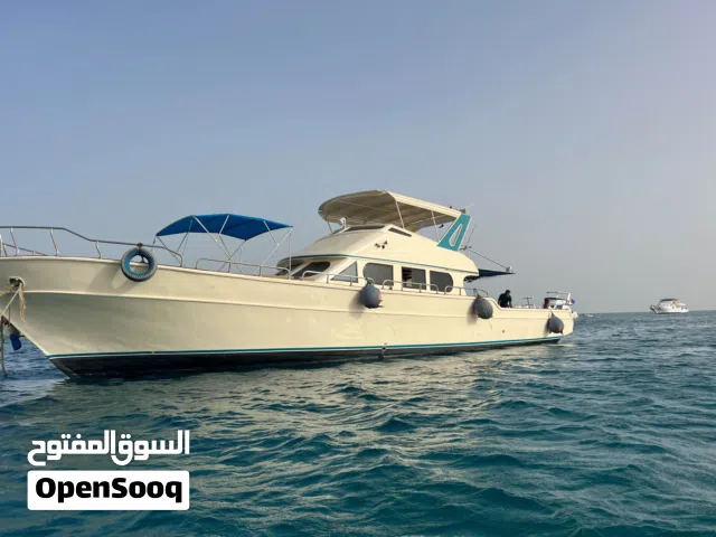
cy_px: 268
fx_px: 538
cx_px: 358
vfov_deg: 53.1
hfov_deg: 67.3
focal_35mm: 26
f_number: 1.5
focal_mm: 5.7
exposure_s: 1/6579
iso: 50
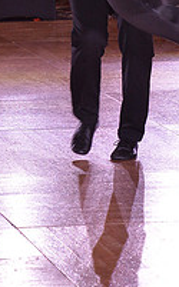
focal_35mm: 300
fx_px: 2350
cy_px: -56
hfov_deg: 4.4
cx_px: 107
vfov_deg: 7.0
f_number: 7.1
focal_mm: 102
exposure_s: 1/250
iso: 2000
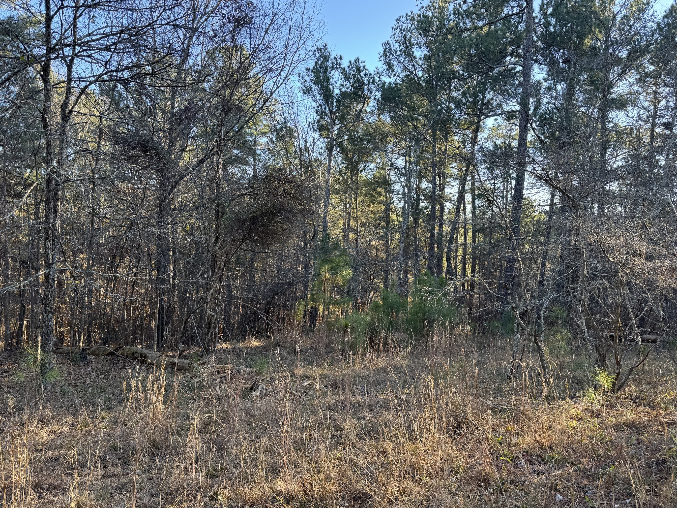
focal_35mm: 27
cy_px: 276
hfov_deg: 65.3
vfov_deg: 51.3
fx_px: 528
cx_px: 336
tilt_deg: -5.7
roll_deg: -1.6
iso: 64
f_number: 1.78
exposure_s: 1/183
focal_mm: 6.76
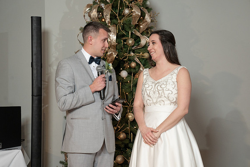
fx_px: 505
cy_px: 84
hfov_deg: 27.8
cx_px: 123
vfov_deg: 18.8
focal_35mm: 73
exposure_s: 1/200
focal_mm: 70
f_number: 5.6
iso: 2000
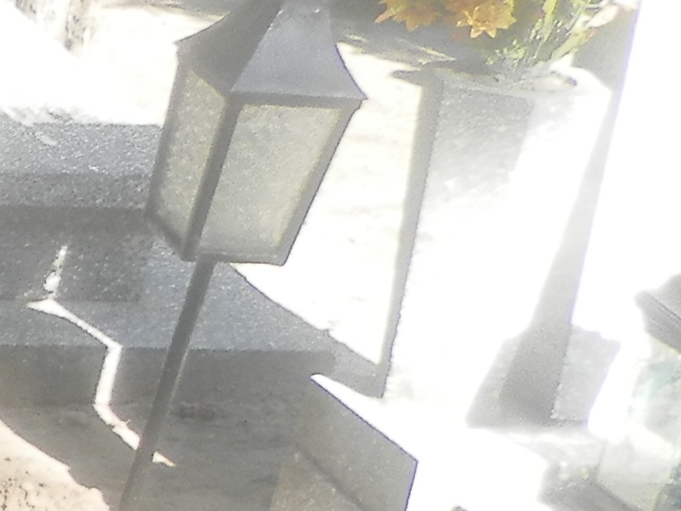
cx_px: -1118
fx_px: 2636
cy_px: 665
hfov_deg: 11.3
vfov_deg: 10.8
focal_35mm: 134
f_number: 3.1
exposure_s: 1/125
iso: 80
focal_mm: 4.5
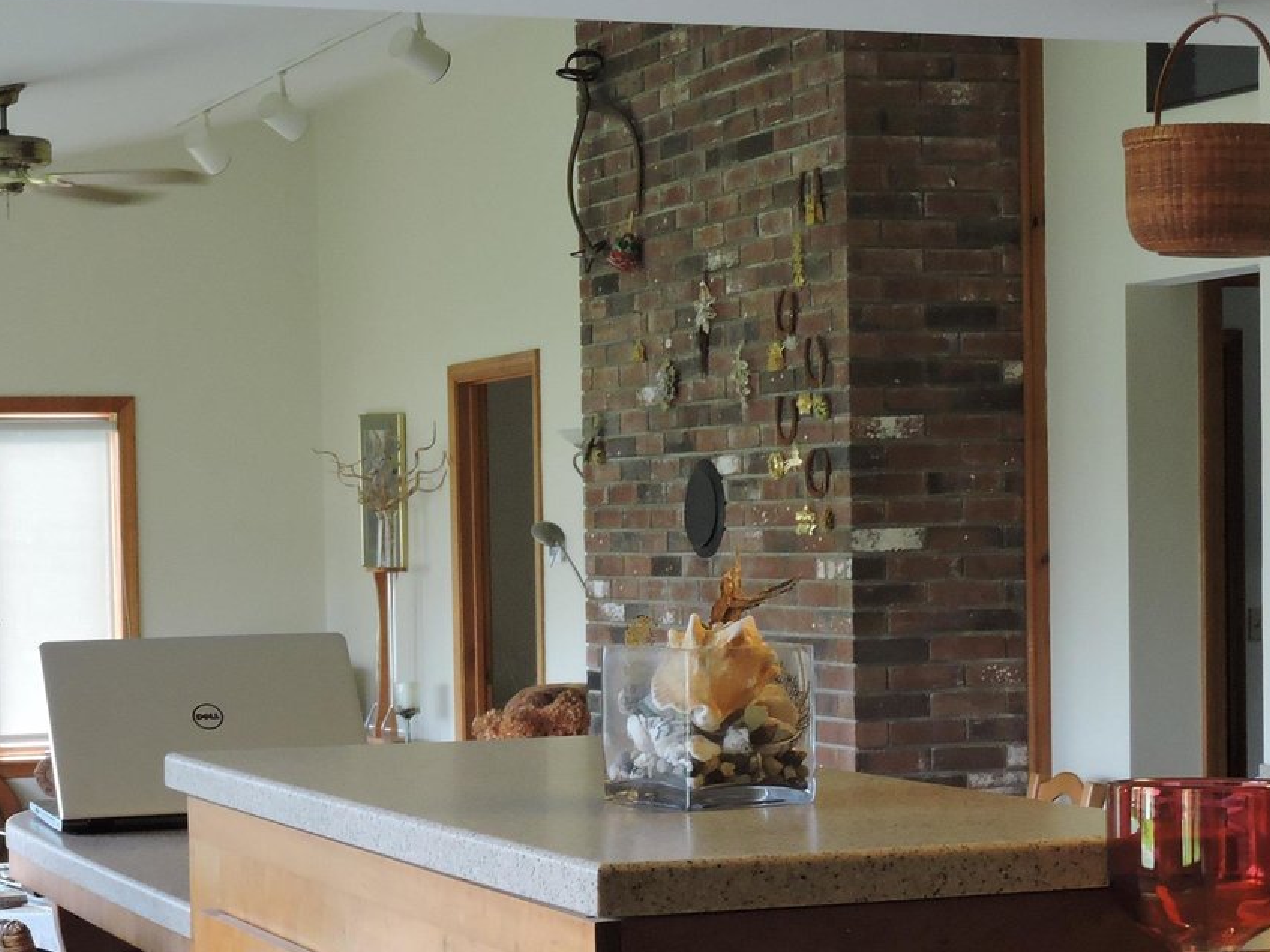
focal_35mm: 85
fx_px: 3118
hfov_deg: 23.0
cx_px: 477
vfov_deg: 17.3
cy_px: 676
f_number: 4
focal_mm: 8.1
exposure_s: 1/30
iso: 360
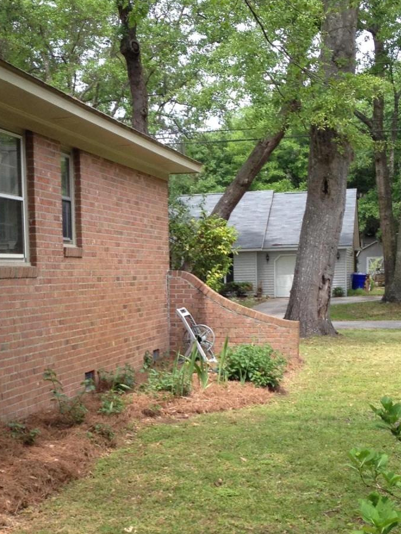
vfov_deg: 24.9
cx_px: 88
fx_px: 1204
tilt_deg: -5.8
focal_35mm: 78
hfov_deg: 18.7
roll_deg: +2.3
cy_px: 361
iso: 50
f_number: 2.4
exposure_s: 1/332
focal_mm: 4.28
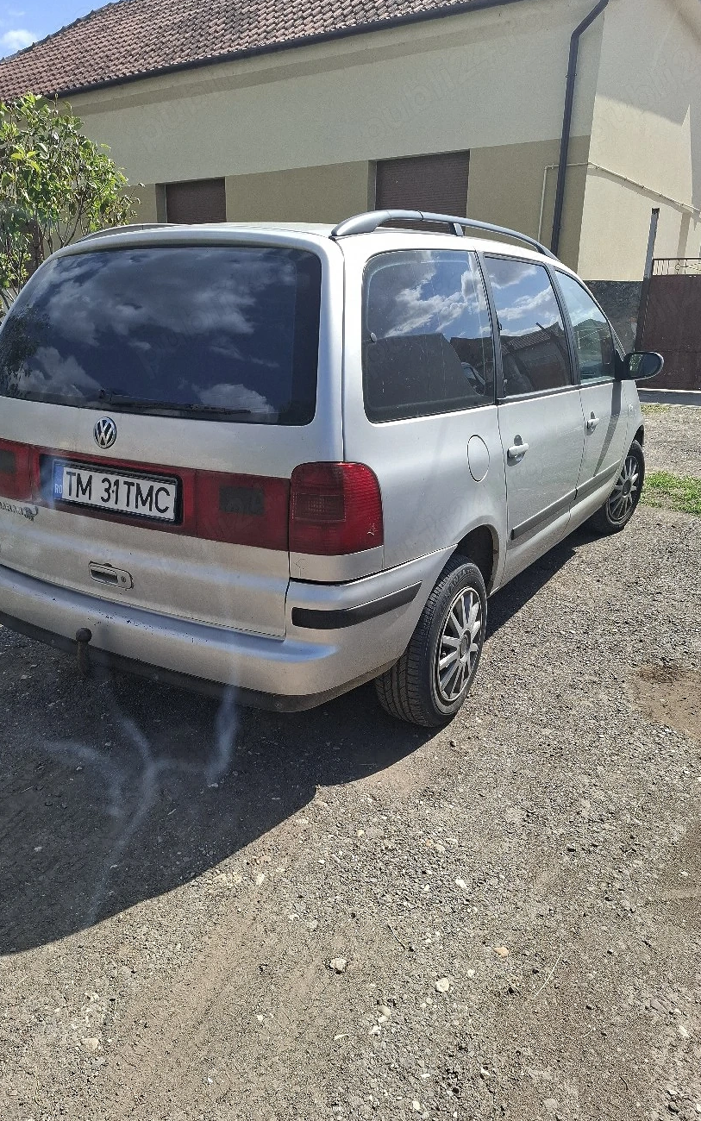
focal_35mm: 25
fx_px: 764
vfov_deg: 72.5
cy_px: 558
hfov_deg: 49.0
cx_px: 285
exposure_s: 1/1429
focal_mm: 5.54
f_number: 1.8
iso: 50
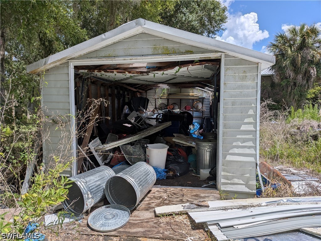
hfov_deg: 71.6
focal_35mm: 24
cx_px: 160
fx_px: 223
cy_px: 120
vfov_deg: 56.8
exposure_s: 1/3344
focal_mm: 4.53
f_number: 1.7
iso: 28
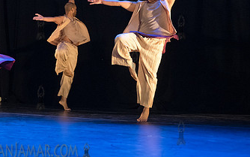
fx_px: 607
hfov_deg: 22.5
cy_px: 35
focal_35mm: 89
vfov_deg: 14.6
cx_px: 9
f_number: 2.8
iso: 5000
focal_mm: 44
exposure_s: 1/250
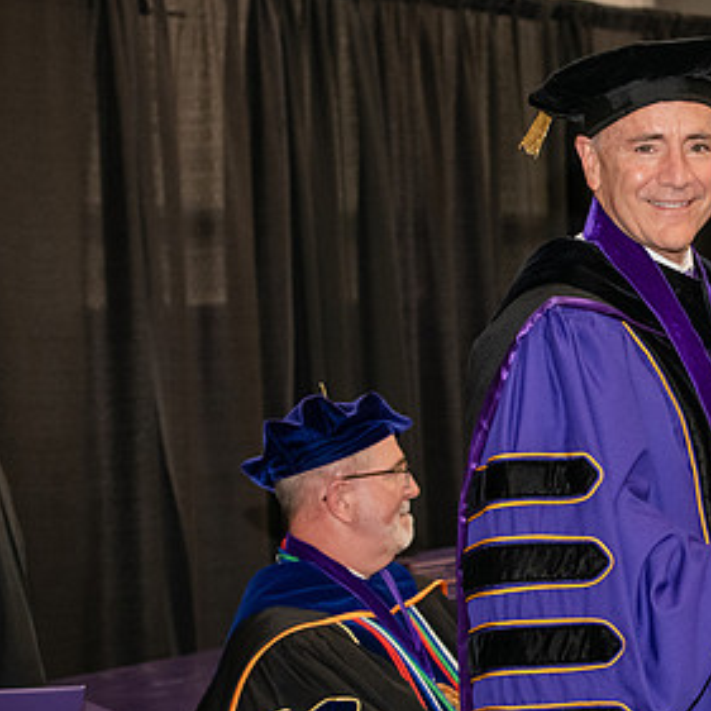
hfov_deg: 14.0
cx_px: 688
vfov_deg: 14.2
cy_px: 383
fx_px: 2858
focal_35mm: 123
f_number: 5
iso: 2500
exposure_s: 1/200
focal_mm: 70
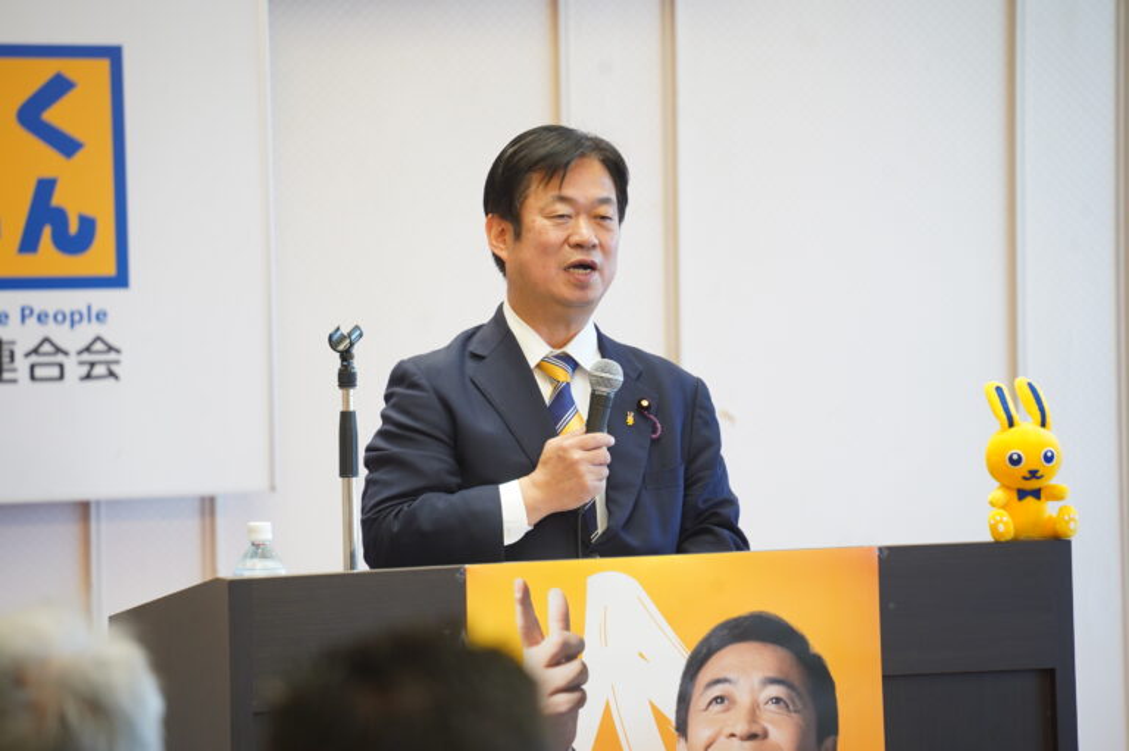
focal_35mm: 200
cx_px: 564
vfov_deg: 6.9
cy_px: 376
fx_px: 6268
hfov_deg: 10.3
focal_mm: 200
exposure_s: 1/80
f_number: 5.6
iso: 1600
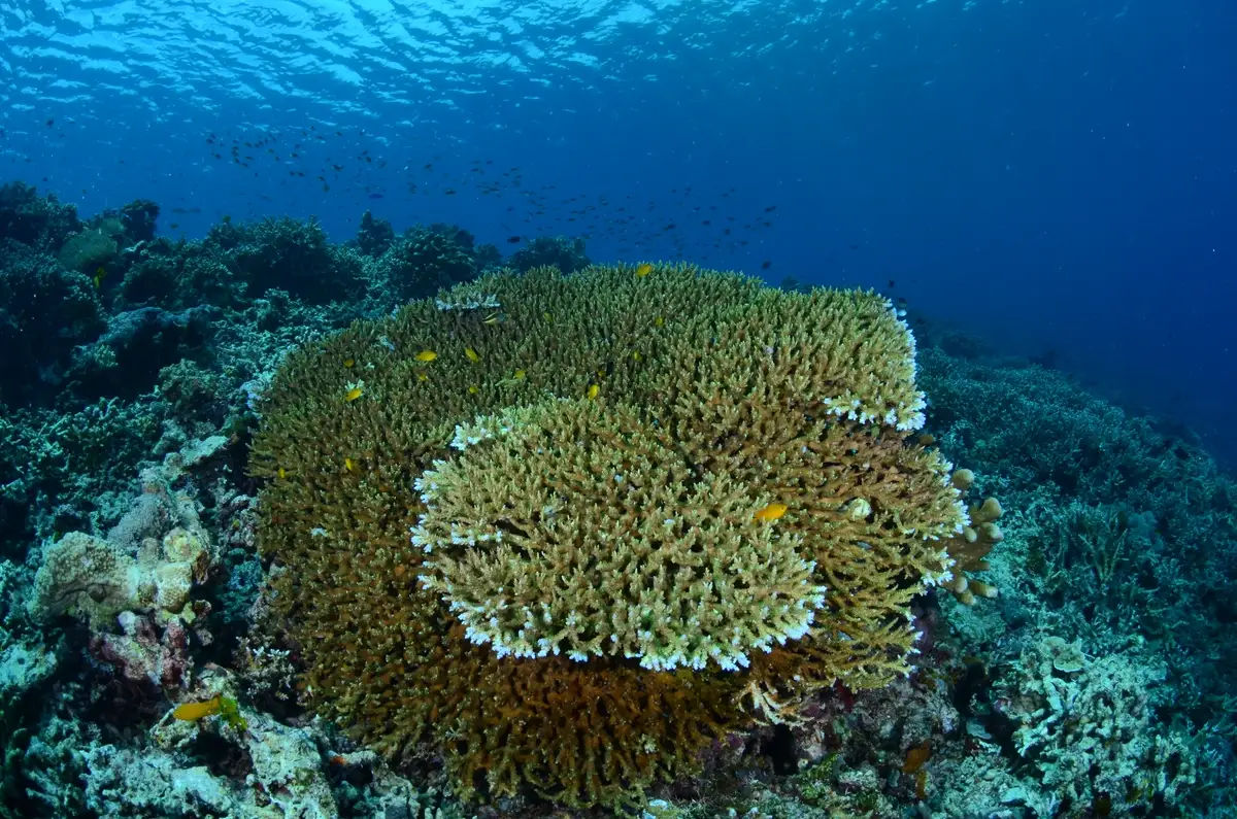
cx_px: 618
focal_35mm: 15
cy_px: 410
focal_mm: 10
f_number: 16
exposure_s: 1/125
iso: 200
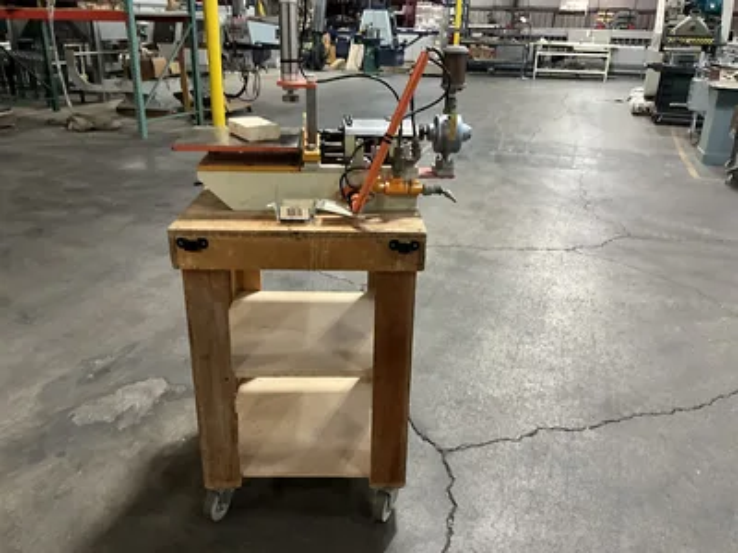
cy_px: 276
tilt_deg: -22.6
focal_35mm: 29
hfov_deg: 61.7
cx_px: 369
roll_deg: -1.1
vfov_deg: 48.2
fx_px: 618
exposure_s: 1/40
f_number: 1.8
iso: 320
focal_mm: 3
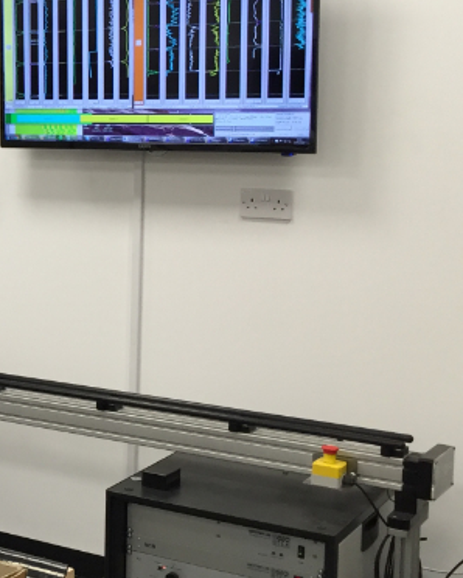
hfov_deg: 18.1
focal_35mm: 76
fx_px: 1301
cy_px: 236
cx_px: -224
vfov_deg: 25.0
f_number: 2.2
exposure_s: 1/33
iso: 40
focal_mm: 4.2
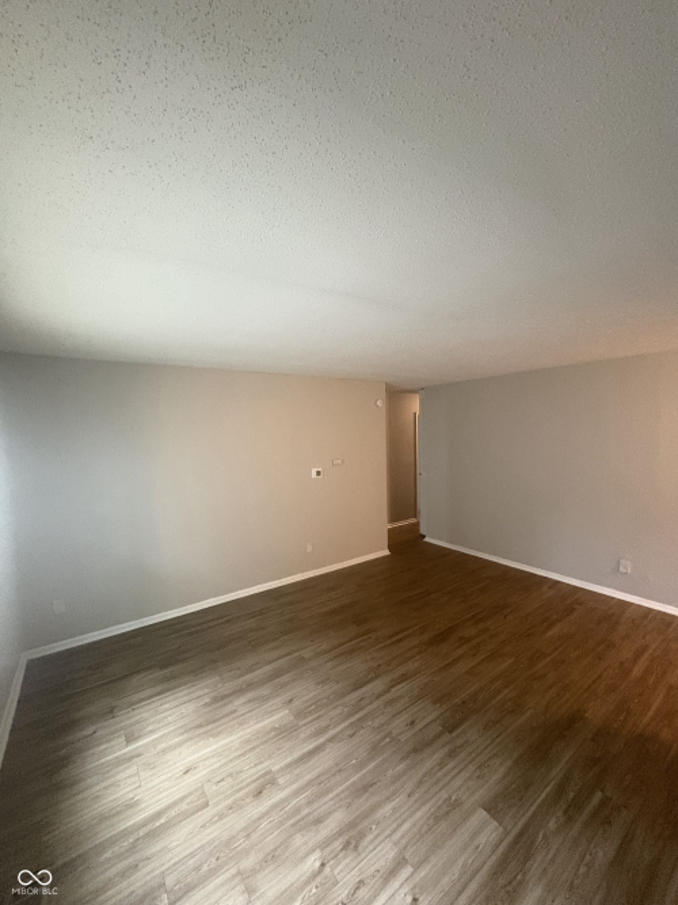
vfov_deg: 102.1
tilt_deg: -3.5
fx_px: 366
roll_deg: +0.1
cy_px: 452
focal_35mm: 14
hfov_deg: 85.7
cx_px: 339
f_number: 2.2
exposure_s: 1/60
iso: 800
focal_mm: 2.22
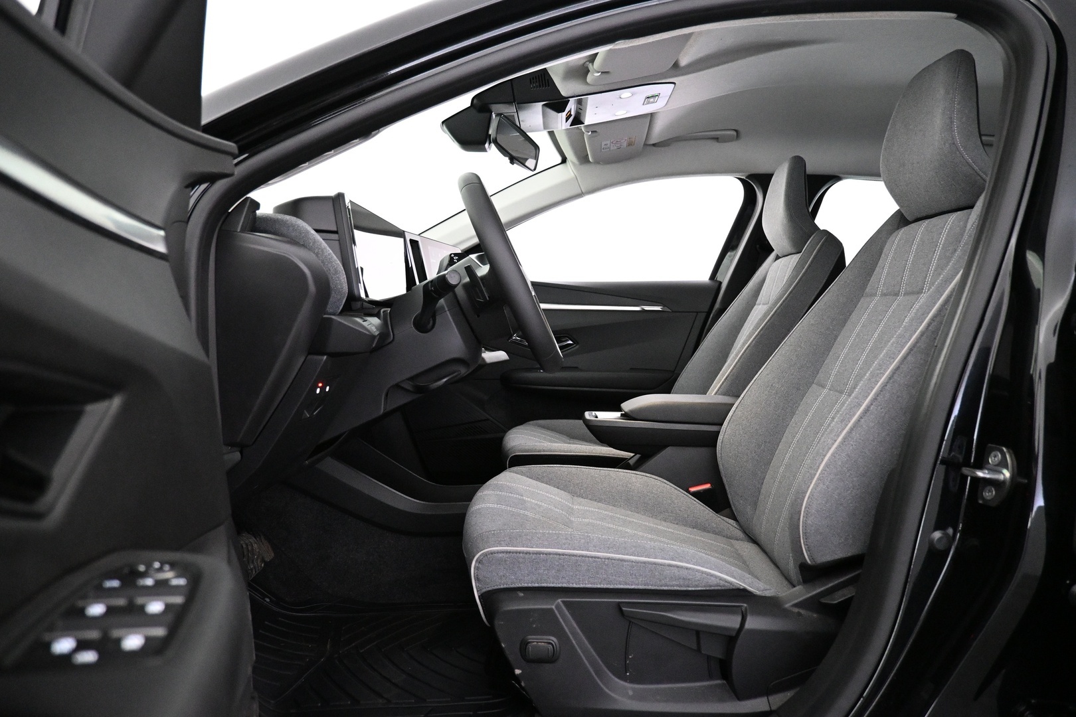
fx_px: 717
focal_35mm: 24
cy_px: 358
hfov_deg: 73.7
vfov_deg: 53.1
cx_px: 538
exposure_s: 1/60
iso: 4000
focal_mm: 16
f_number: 3.5
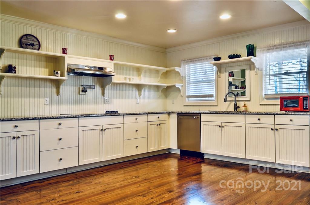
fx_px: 258
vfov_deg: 43.4
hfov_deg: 62.1
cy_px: 102
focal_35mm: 30
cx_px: 155
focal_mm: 20
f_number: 8
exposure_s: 1/4
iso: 200
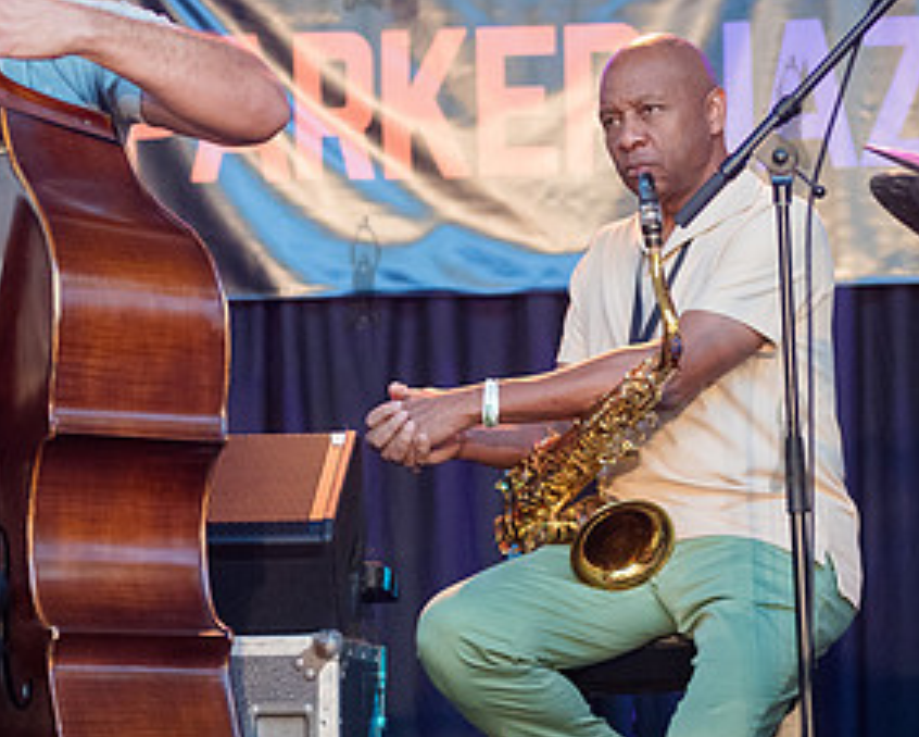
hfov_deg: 11.2
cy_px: 334
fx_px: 4681
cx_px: 470
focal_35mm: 172
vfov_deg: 9.0
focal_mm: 80
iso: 3200
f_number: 4
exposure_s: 1/640
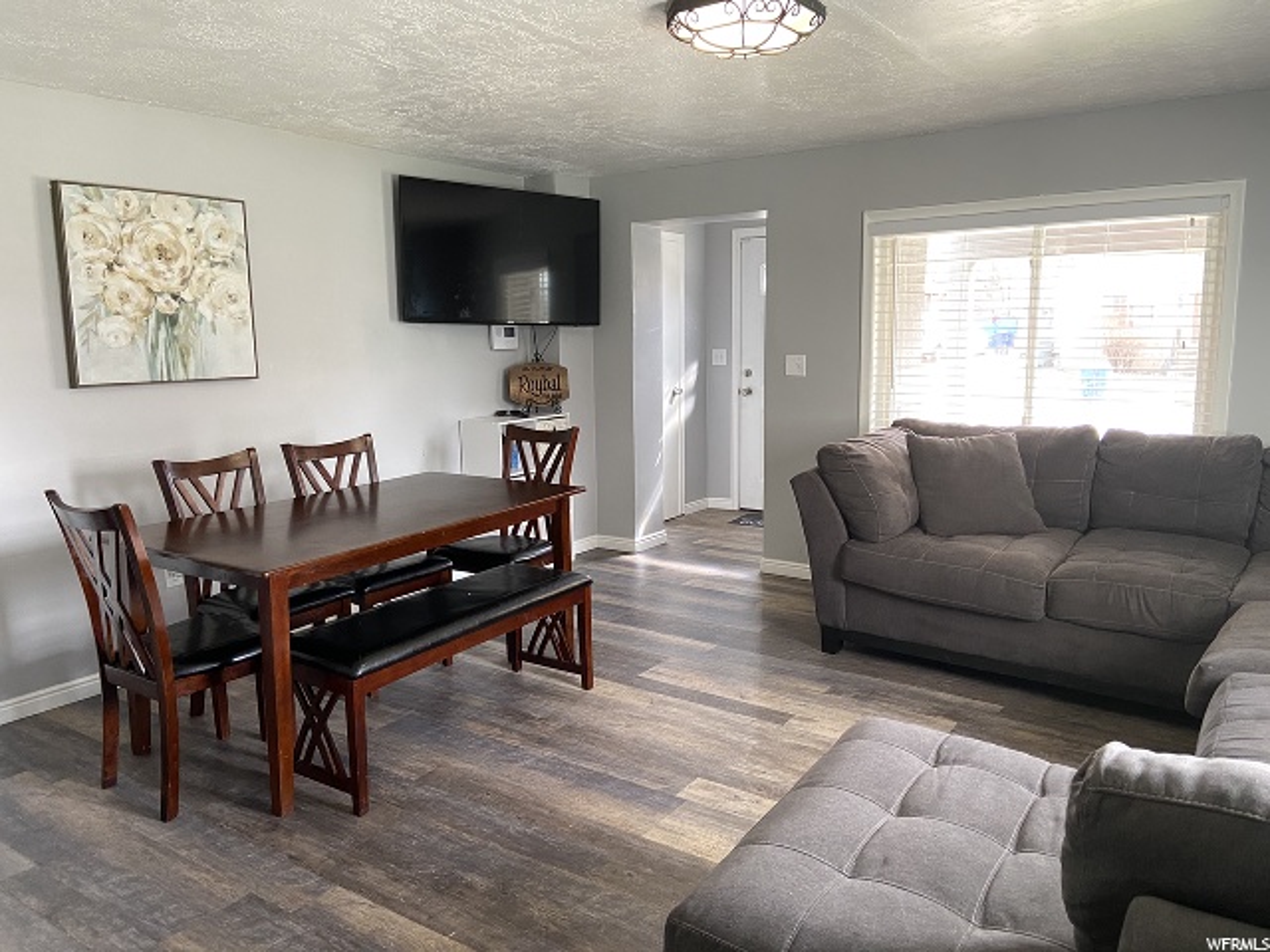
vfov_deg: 53.1
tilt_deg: -8.8
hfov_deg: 67.3
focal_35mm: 26
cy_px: 476
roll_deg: +0.6
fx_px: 954
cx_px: 635
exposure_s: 1/60
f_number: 1.8
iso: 200
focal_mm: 4.25
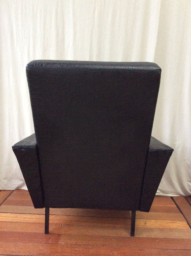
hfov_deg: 44.1
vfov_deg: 56.9
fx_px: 236
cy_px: 128
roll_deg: -0.2
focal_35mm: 32
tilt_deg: -9.2
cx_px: 96
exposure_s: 1/17
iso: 400
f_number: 2.4
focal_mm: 3.3
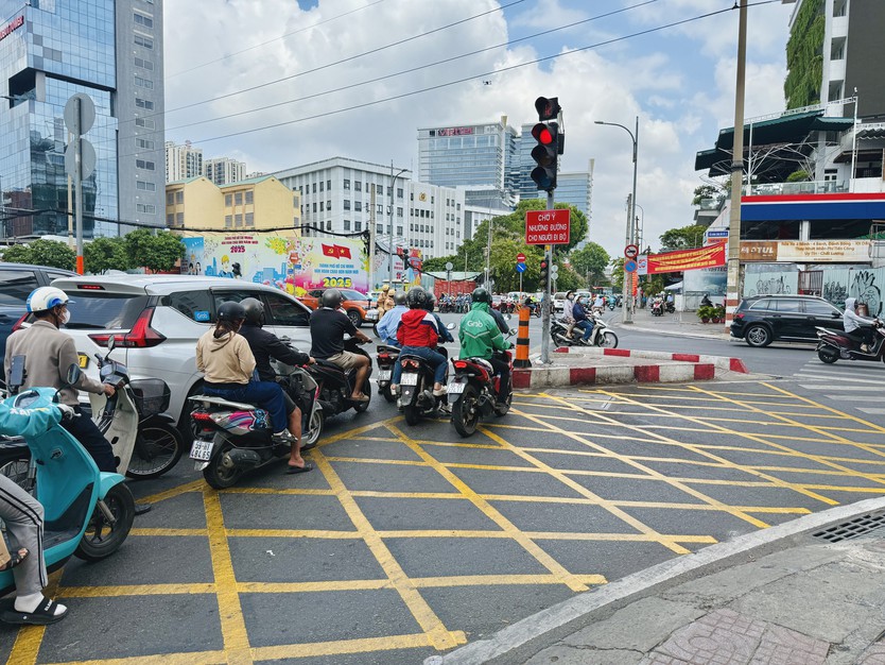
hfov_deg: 71.6
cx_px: 442
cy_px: 332
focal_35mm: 24
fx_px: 614
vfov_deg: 56.8
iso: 80
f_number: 1.78
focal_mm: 6.76
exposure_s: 1/3759
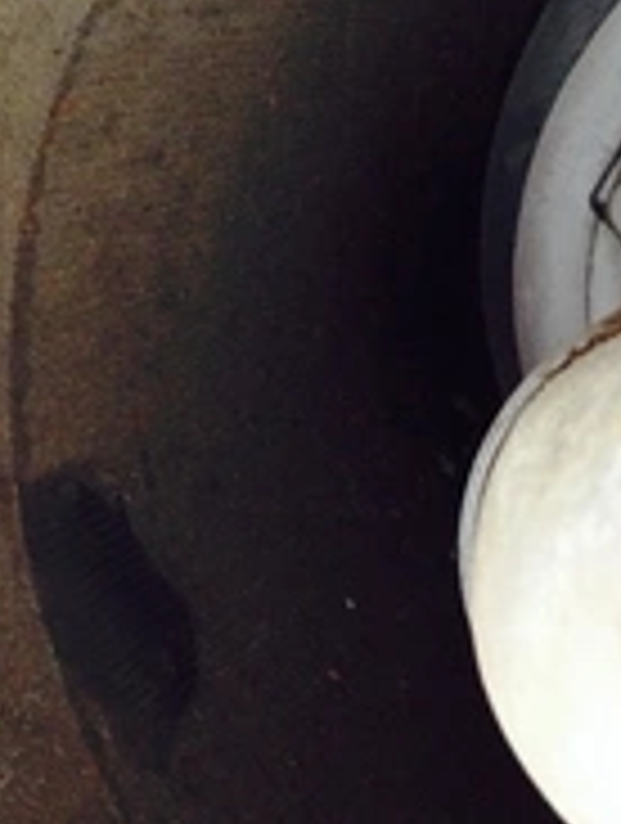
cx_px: 243
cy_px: 338
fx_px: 1716
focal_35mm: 72
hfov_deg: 20.5
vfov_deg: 26.9
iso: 200
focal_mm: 4.12
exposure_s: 1/20
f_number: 2.4
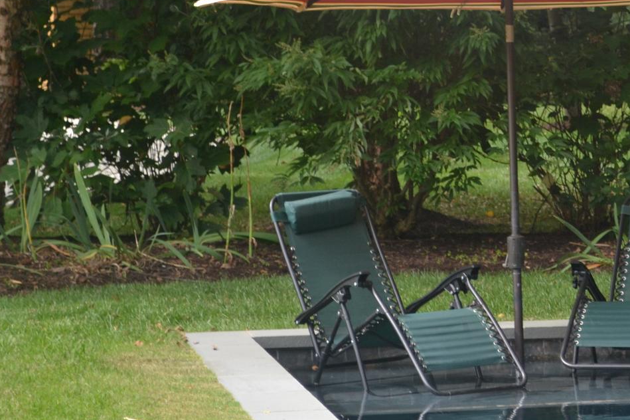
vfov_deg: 7.7
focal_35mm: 178
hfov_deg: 11.4
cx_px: 643
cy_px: 82
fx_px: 3115
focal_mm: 55
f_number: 5.6
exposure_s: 1/125
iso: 180
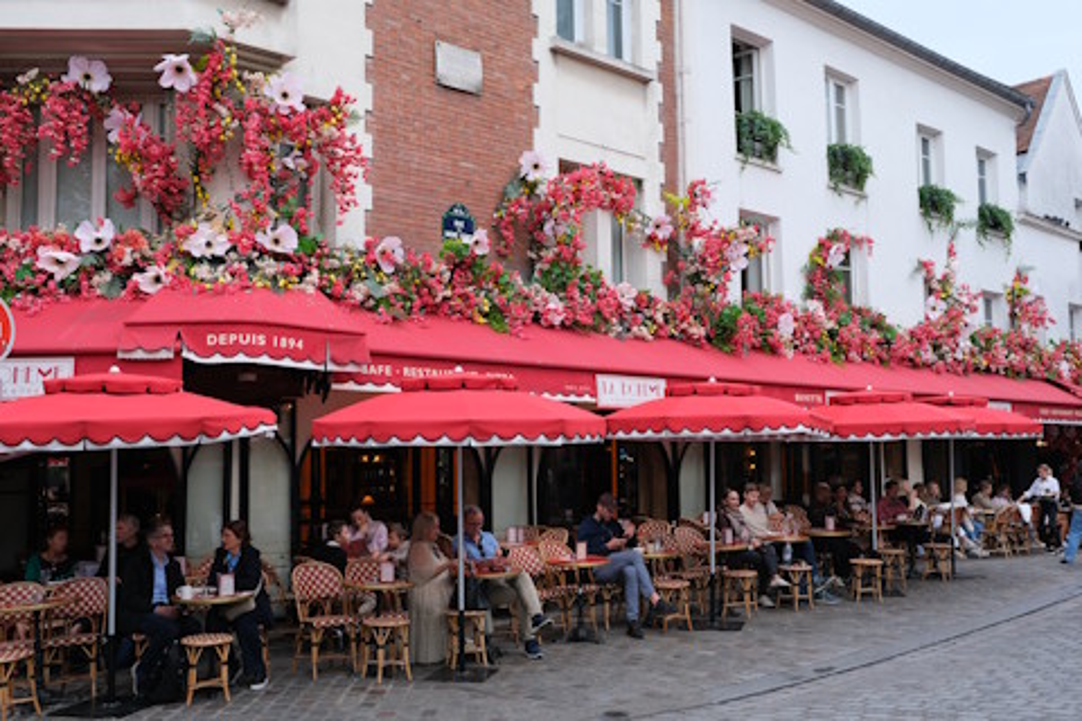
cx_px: 541
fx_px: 1082
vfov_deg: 36.9
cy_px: 360
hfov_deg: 53.1
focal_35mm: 36
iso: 320
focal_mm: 24.3
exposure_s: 1/200
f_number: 5.6
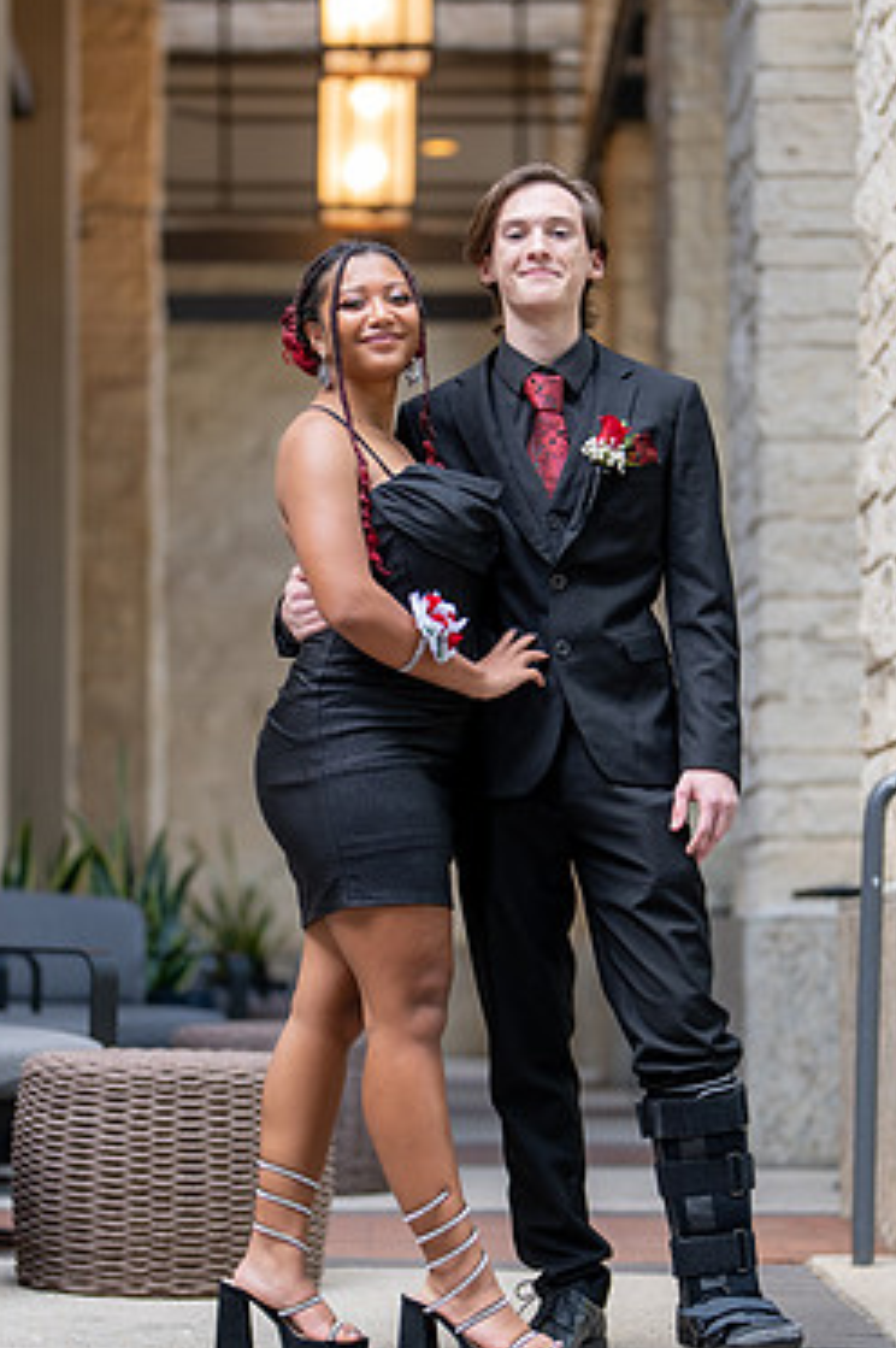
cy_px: 728
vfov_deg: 20.8
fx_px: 3665
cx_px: 511
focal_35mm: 98
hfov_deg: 13.9
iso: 160
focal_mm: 50
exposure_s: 1/400
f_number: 1.2
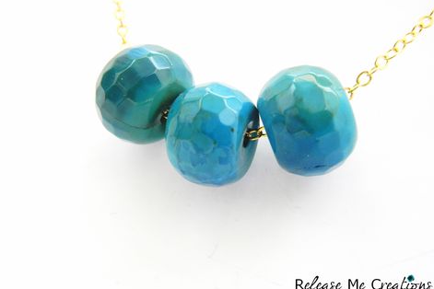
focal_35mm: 36
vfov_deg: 36.9
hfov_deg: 53.1
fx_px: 434
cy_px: 135
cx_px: 220
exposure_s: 1/19.1
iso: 400
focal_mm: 6.2
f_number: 3.6
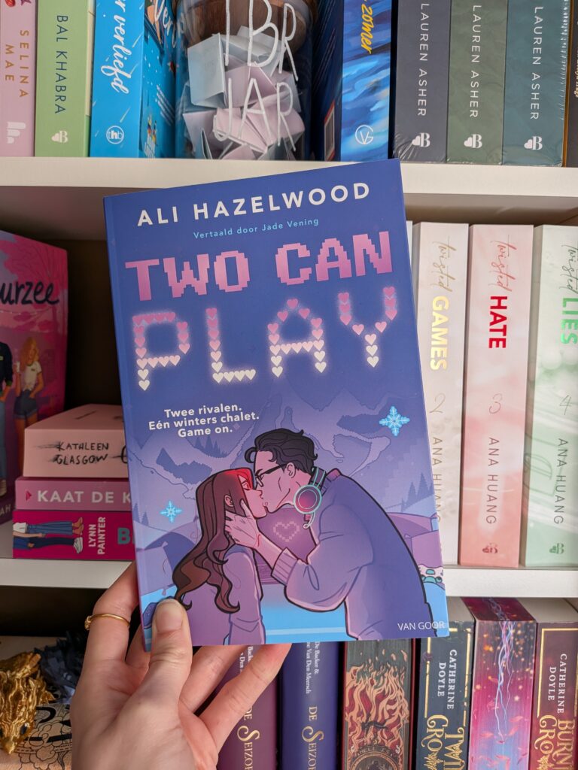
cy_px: 385
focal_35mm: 24
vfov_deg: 71.6
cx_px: 289
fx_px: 534
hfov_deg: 56.8
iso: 28
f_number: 1.7
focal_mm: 4.53
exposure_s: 1/231
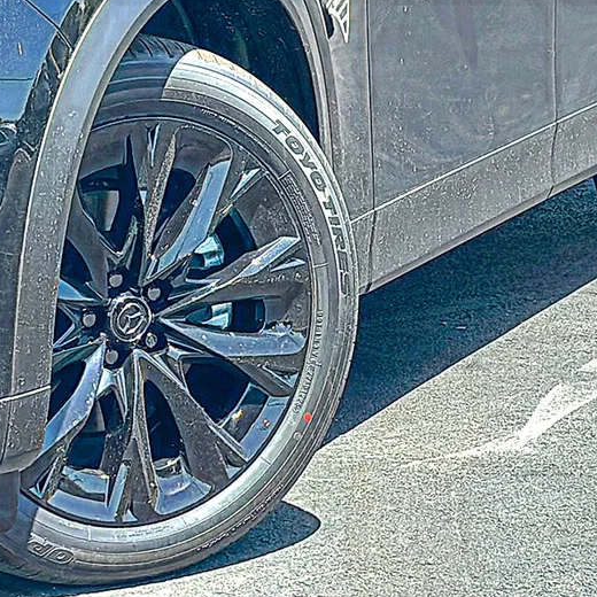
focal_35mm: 119
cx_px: 383
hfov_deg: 14.6
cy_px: 298
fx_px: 2322
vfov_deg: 14.7
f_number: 1.78
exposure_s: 1/1399
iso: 80
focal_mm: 6.86
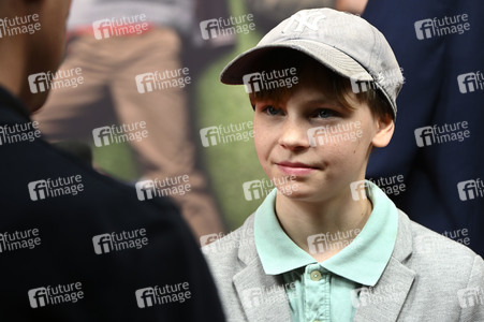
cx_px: 242
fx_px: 1746
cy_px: 161
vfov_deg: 10.5
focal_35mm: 130
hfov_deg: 15.8
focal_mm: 130
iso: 1000
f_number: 6.3
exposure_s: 1/200
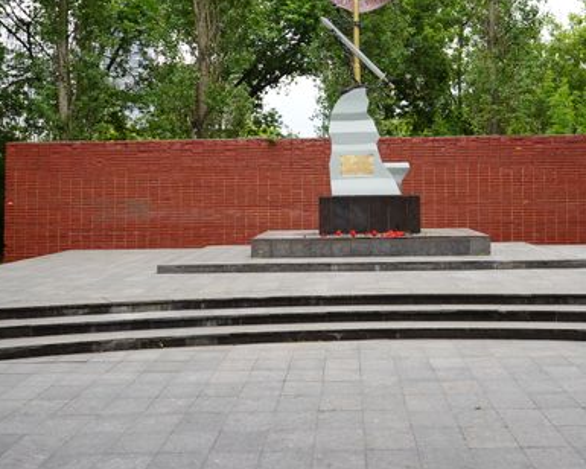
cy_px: 120
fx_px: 1093
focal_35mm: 63
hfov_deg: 29.9
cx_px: 375
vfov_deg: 24.0
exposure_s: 1/100
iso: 100
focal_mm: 37
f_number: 5.6
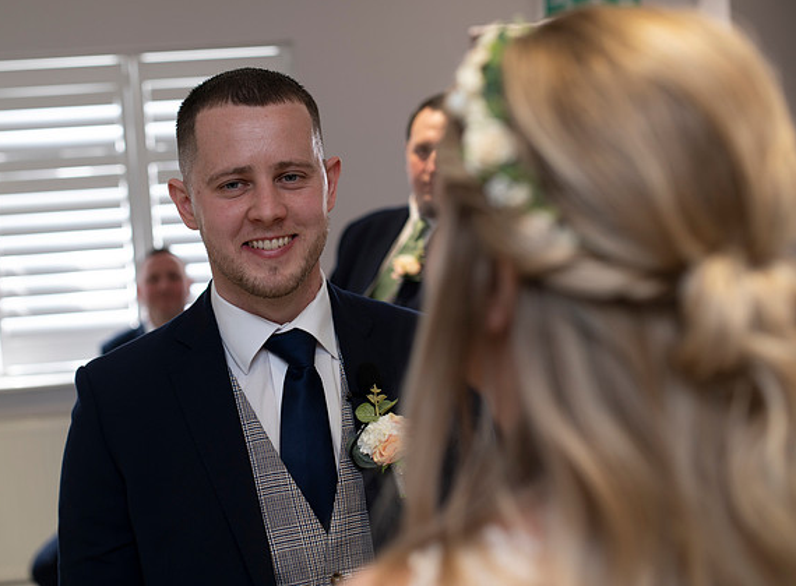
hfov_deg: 43.7
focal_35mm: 43
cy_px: 256
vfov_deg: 33.2
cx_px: 297
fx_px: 983
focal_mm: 35
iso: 200
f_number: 2.5
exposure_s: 1/100
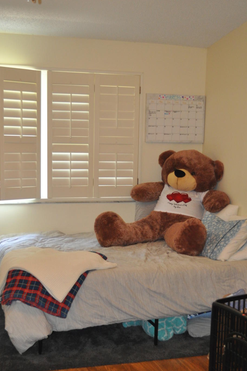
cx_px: 121
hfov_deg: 23.7
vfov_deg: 34.7
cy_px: 251
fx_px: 588
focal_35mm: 57
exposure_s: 1/60
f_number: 4.2
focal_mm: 26
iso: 800
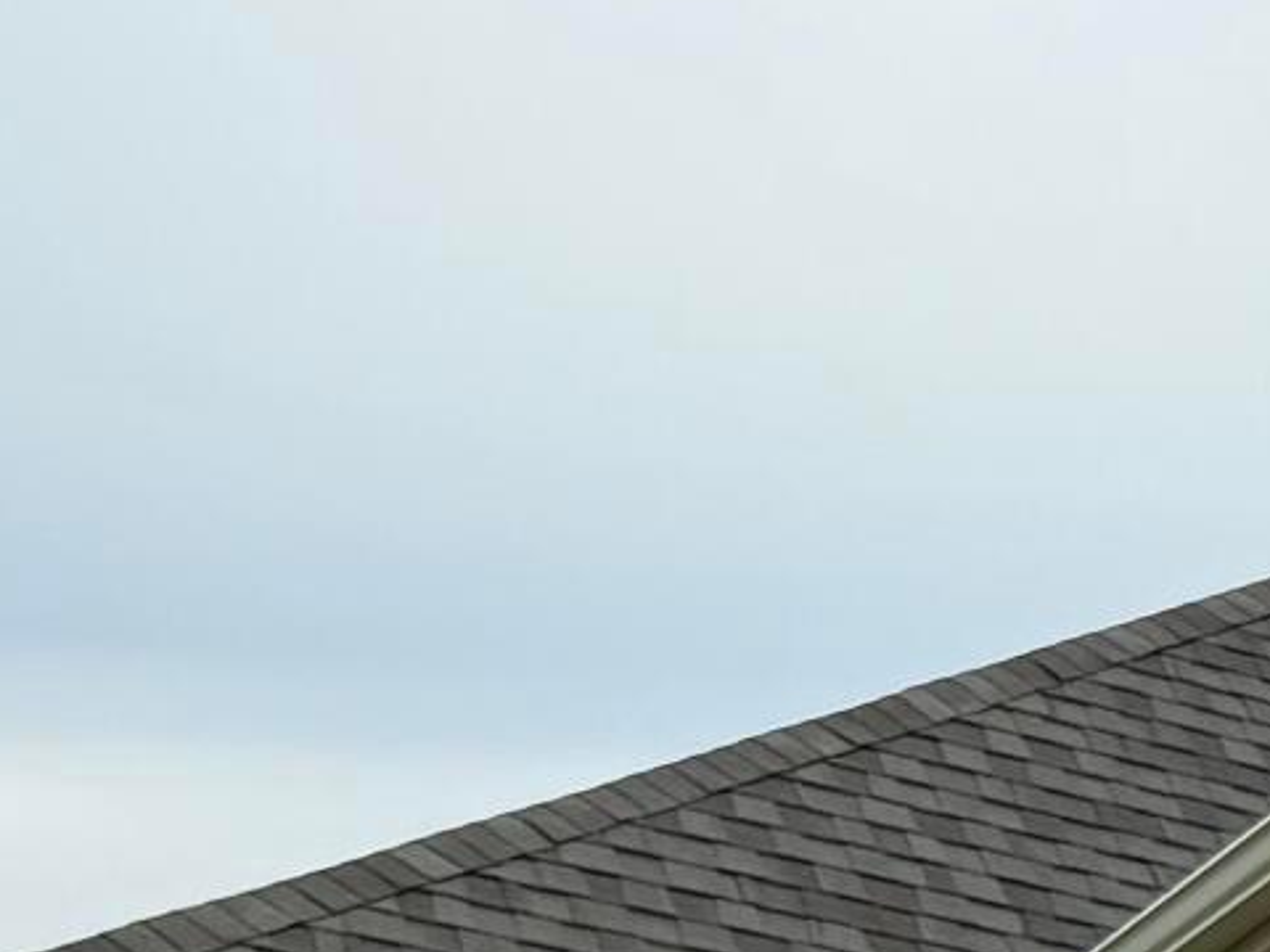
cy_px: 2607
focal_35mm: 150
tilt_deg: +1.1
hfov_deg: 12.1
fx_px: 5503
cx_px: 2252
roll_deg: -2.4
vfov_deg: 8.6
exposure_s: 1/3425
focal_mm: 6.76
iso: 80
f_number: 1.78
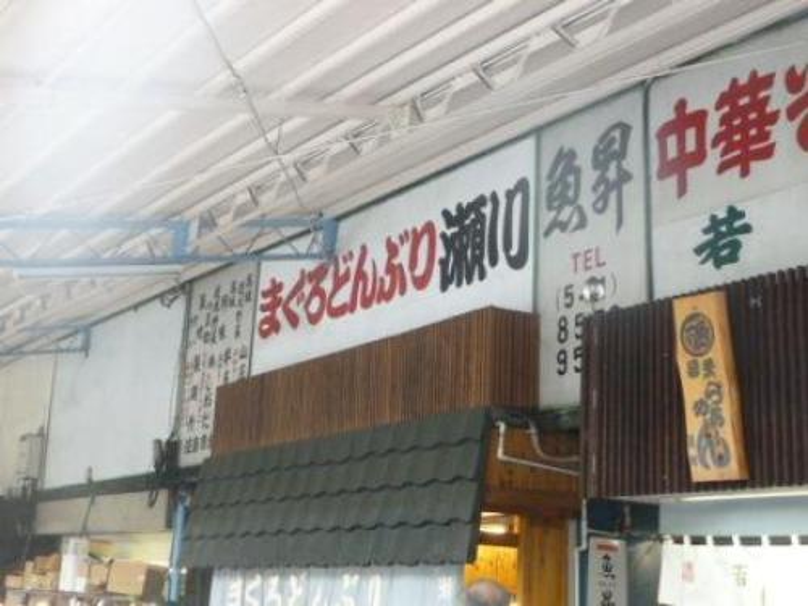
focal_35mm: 50
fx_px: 1167
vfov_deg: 29.1
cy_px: 303
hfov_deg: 38.2
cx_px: 404
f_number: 3.9
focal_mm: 9
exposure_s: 1/60
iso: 800
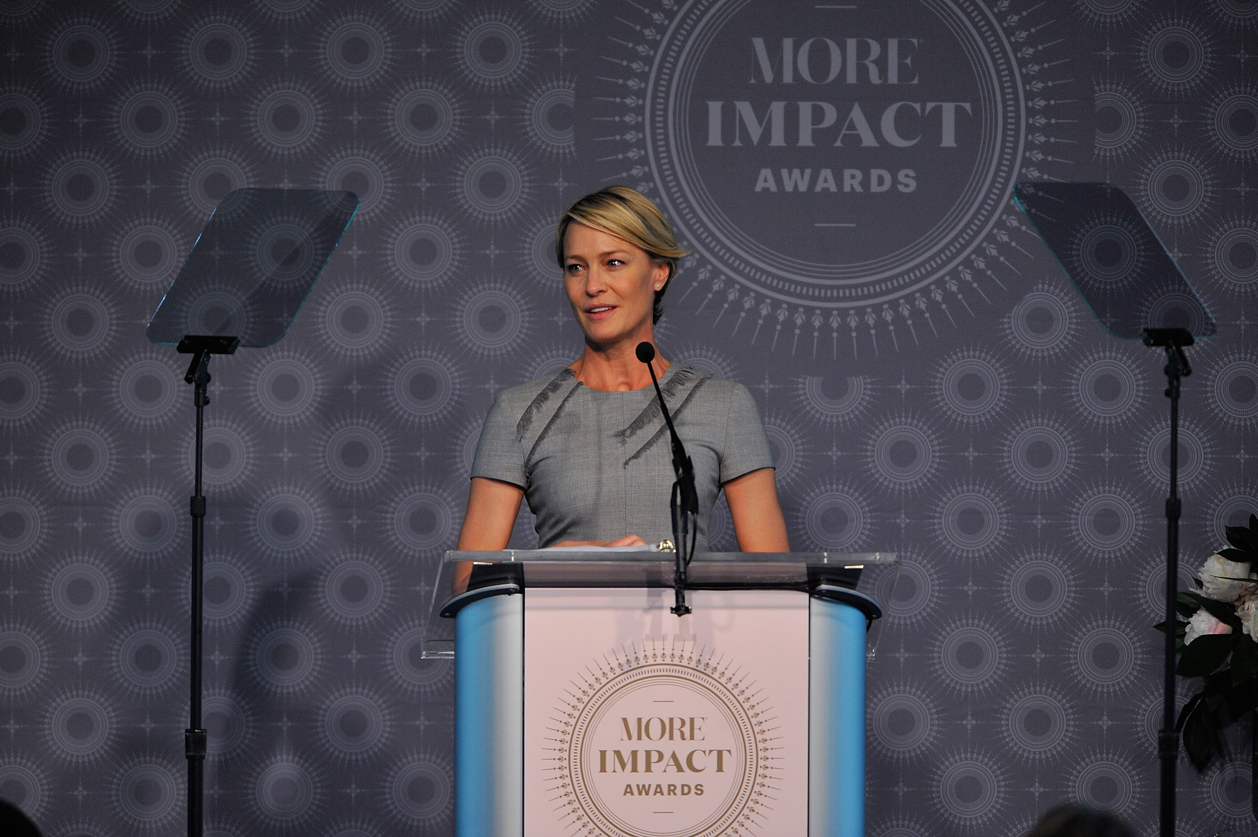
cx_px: 629
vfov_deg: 3.3
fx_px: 14666
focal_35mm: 420
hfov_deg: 4.9
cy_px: 418
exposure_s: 1/320
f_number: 4
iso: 1600
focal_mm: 420
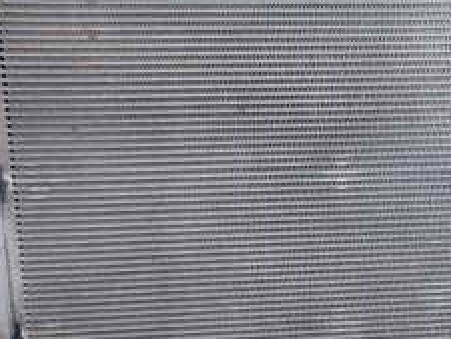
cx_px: 417
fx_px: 1043
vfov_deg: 18.5
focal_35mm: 80
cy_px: 171
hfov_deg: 23.7
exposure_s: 1/60
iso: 160
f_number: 2.3
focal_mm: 5.4
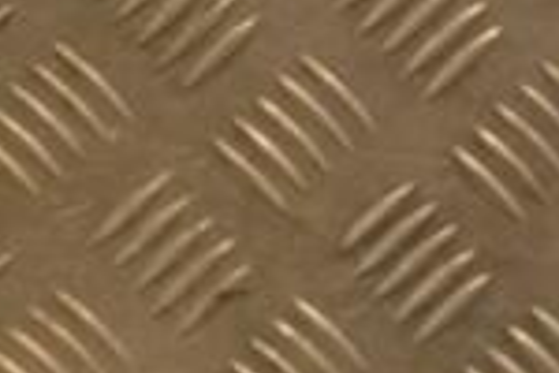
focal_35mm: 348
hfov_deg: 5.9
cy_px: 683
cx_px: 518
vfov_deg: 3.9
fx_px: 5403
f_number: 5
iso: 800
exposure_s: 1/200
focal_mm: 58
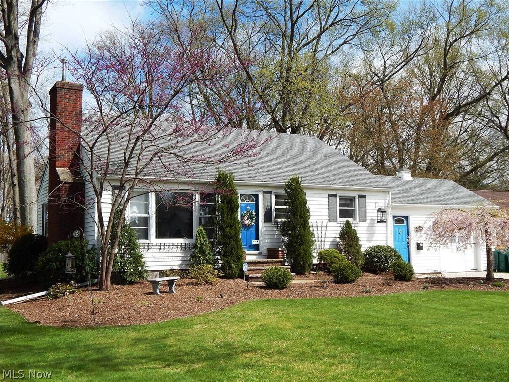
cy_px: 191
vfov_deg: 37.7
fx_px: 559
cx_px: 254
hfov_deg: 49.0
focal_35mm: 38
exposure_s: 1/1250
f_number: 3.4
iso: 125
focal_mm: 6.8
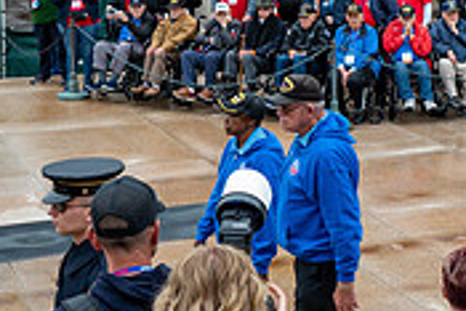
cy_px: 82
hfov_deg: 19.8
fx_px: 1308
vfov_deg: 13.5
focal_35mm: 101
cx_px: 415
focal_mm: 30.5
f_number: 6.3
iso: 220
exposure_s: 1/100
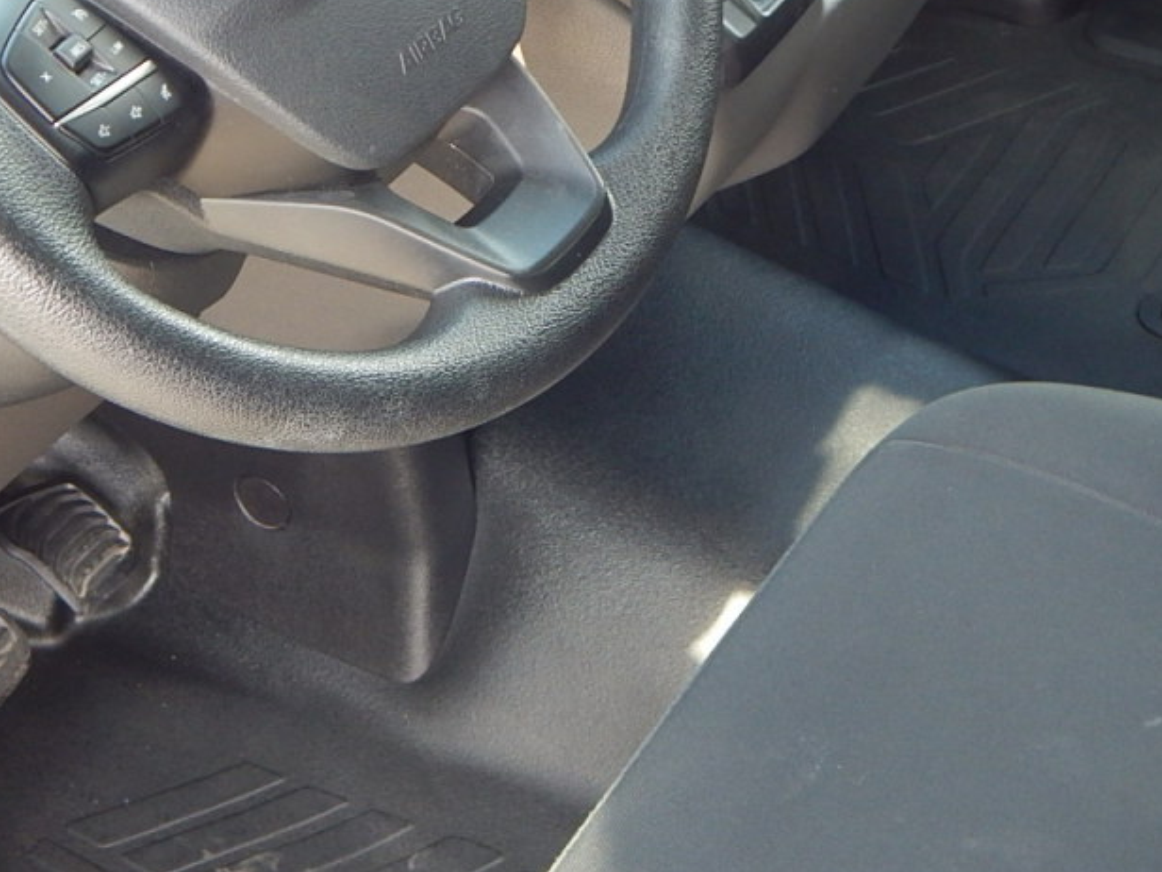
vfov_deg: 18.4
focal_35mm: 79
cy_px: 108
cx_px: 521
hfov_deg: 24.7
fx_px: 2652
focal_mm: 6.8
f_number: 3.4
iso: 140
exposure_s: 1/30
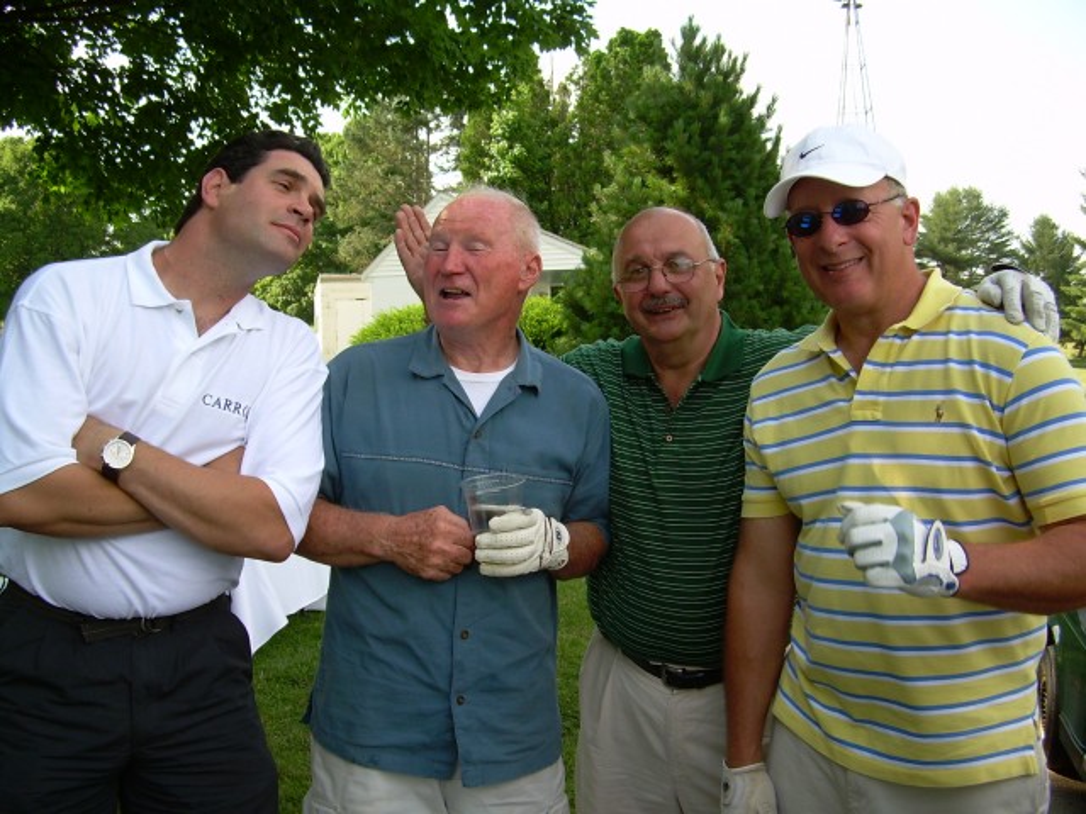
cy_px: 407
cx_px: 543
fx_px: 1192
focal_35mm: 38
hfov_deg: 49.0
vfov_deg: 37.7
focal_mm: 6.3
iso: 50
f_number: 2.8
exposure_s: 1/273
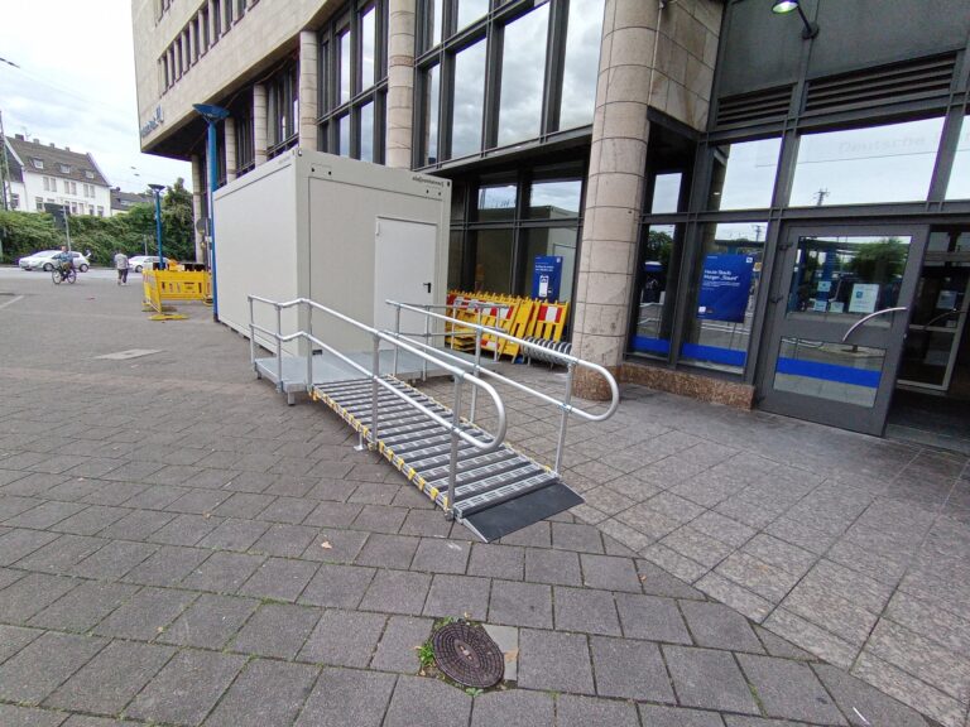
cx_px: 485
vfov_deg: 74.7
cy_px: 364
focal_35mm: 17
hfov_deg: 91.0
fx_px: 476
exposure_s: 1/256
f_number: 2.2
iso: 117
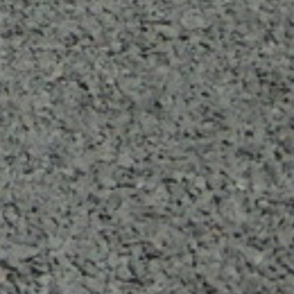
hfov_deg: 5.2
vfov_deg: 5.4
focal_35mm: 310
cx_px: -740
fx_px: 2979
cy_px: -436
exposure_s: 1/500
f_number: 9.3
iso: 100
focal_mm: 6.8
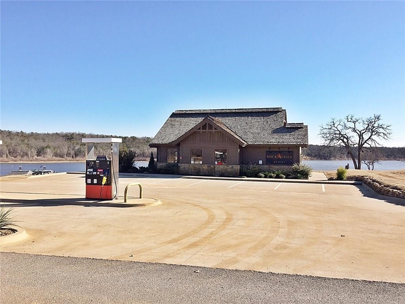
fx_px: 339
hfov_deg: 61.7
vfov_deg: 48.2
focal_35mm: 29
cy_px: 152
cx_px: 202
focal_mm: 4.15
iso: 32
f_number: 2.2
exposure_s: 1/1883
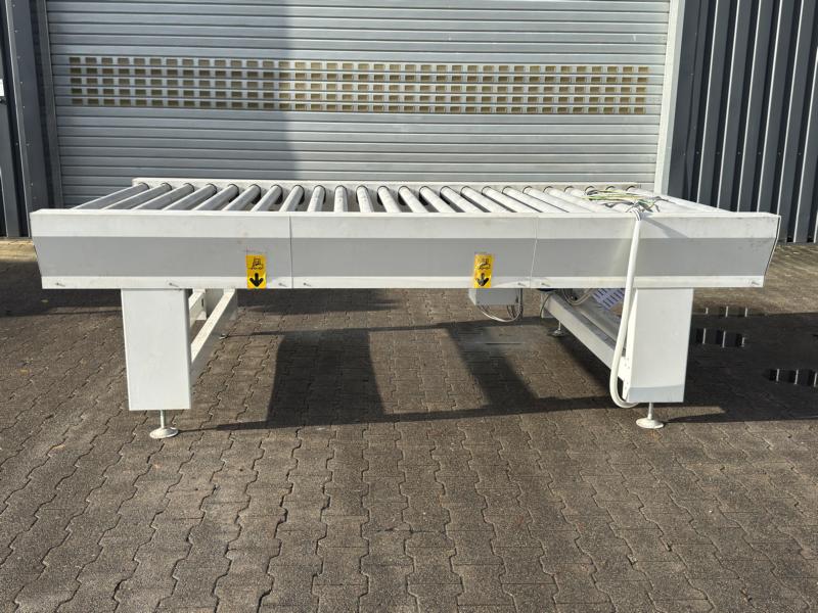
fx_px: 827
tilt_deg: -12.2
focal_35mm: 35
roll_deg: -0.7
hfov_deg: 52.6
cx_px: 409
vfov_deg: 40.7
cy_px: 306
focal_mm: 6.76
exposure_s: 1/1669
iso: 64
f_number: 1.78
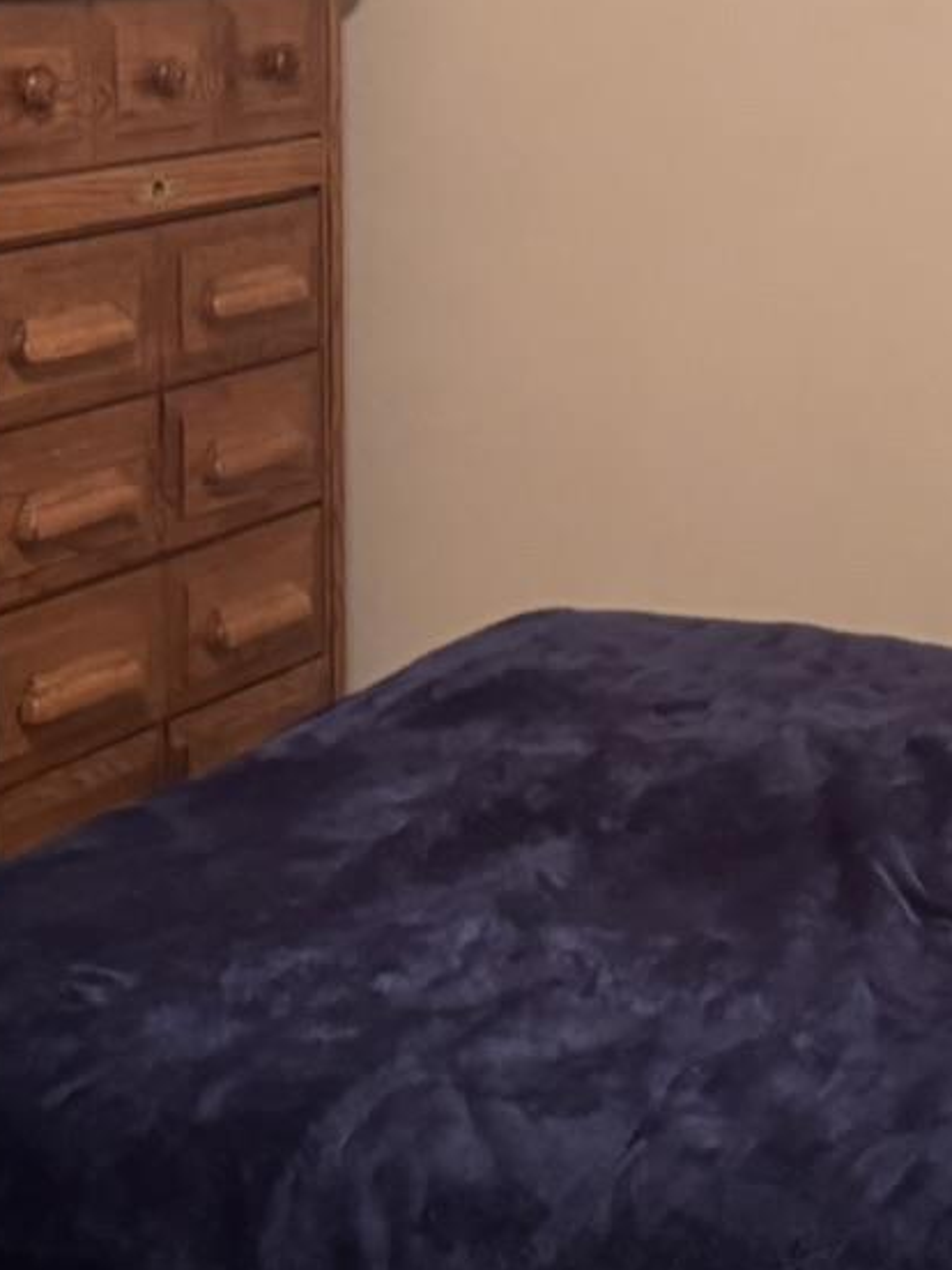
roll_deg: -1.5
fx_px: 3264
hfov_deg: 16.4
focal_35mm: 89
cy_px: 357
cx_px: 814
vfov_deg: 21.9
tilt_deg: -10.9
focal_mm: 6.76
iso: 640
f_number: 1.78
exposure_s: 1/60
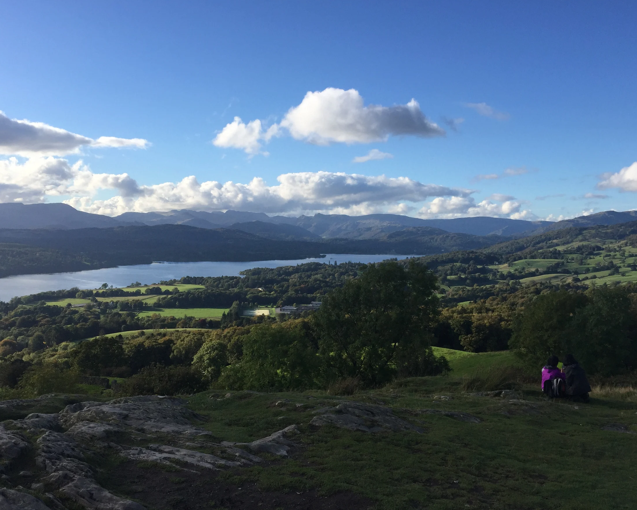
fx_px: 584
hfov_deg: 57.2
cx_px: 311
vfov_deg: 47.1
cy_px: 256
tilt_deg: -2.3
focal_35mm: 31
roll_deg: -1.0
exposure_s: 1/2198
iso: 32
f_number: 2.2
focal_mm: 4.15
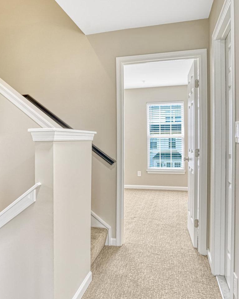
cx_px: 65
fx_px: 283
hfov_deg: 44.5
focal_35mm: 32
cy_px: 147
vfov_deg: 55.7
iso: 1000
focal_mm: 16
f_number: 8
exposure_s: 1/10
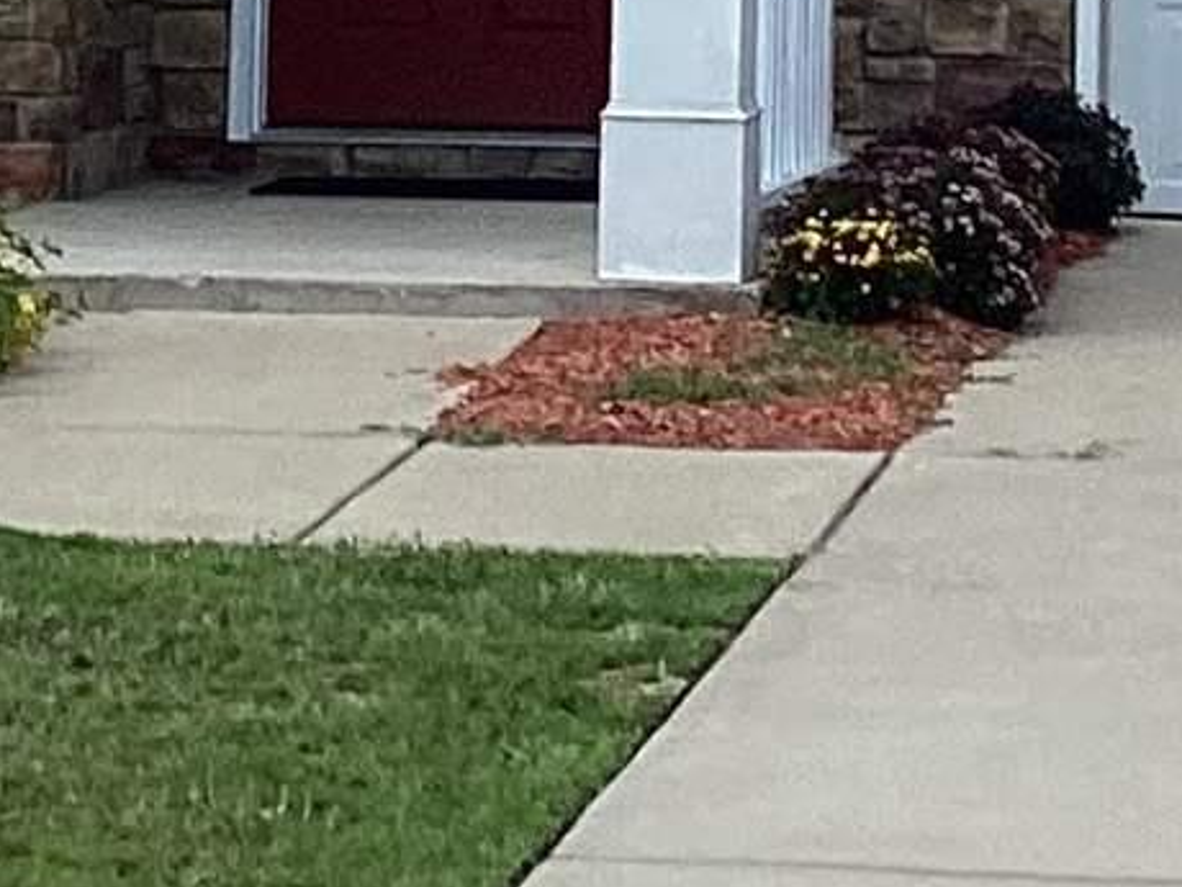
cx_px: 812
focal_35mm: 207
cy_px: -1149
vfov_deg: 6.8
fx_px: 7068
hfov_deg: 9.5
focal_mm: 3.3
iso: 25
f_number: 2.4
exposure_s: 1/1199
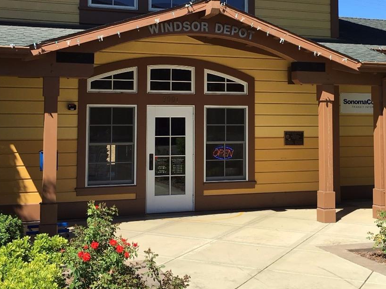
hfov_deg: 36.1
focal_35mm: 53
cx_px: 218
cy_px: 90
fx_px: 591
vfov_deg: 27.3
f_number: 2.2
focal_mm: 4.15
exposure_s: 1/1241
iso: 25
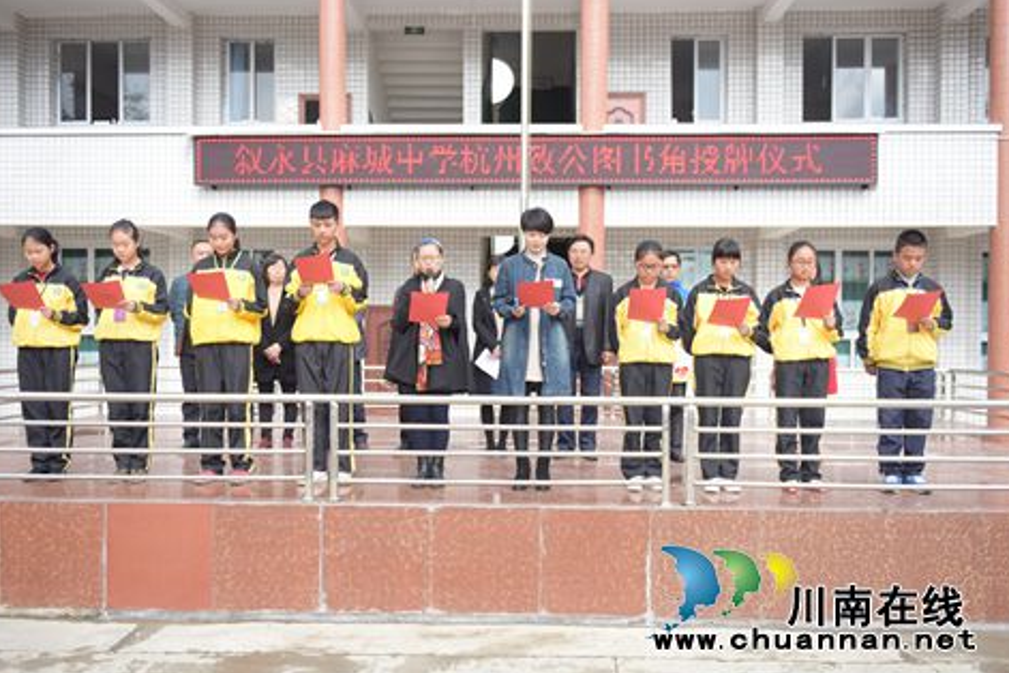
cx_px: 512
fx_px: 953
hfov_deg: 55.8
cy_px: 347
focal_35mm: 34
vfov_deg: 38.9
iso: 800
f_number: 2.8
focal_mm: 32
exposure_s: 1/5000
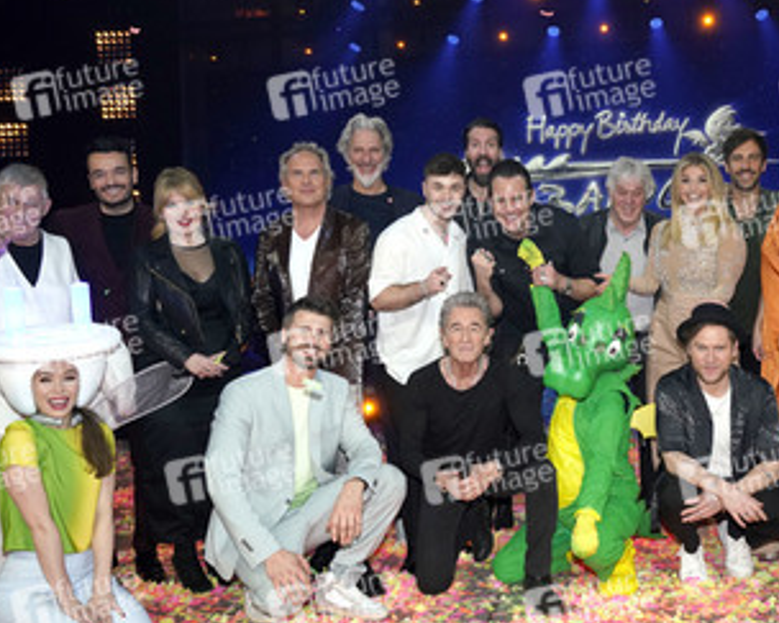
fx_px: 899
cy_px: 282
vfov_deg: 38.2
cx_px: 521
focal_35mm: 39
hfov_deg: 46.1
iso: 1600
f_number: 7.1
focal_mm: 28
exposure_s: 1/160
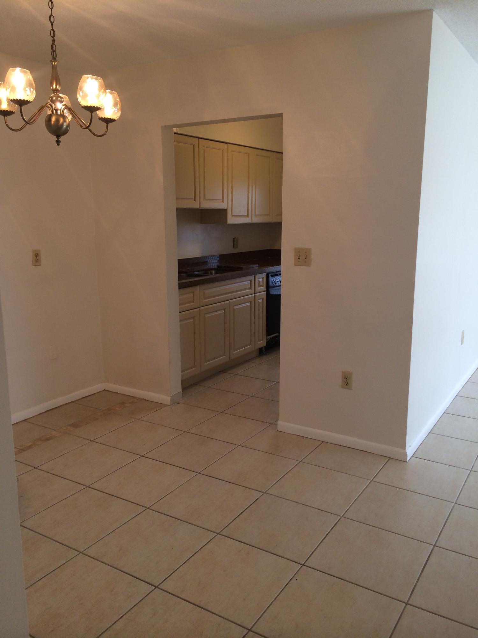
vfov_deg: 60.0
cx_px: 239
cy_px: 319
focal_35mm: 30
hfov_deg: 46.8
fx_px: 552
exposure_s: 1/60
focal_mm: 4.12
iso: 50
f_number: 2.2
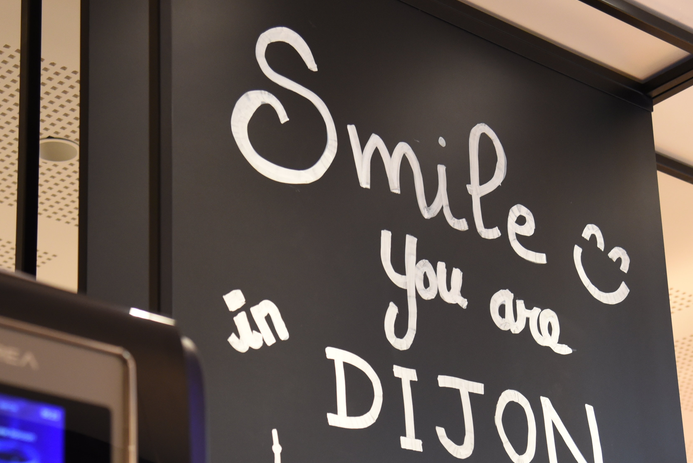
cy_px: 389
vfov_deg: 15.1
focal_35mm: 90
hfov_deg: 22.6
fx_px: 1733
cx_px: 287
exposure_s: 1/100
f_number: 4
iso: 1600
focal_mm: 50
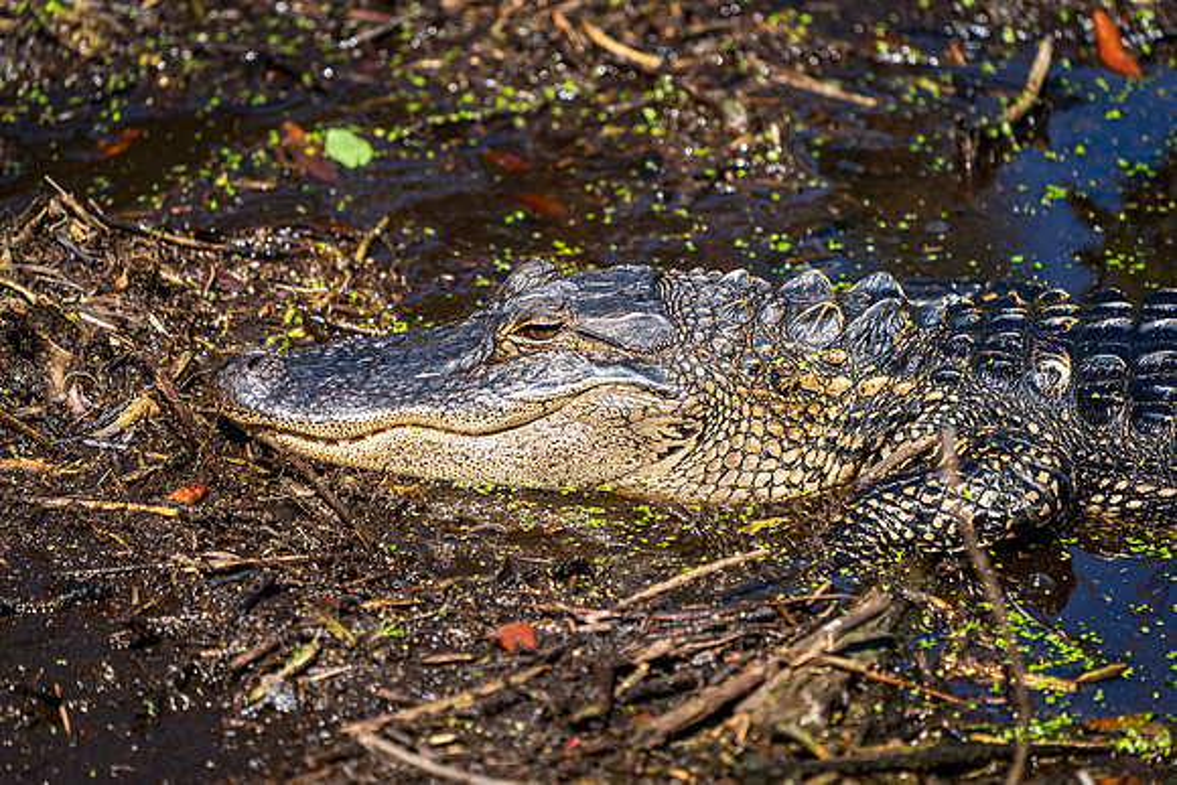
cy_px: 392
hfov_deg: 5.9
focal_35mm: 352
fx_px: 11511
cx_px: 588
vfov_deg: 3.9
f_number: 5.6
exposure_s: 1/1000
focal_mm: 352
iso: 400
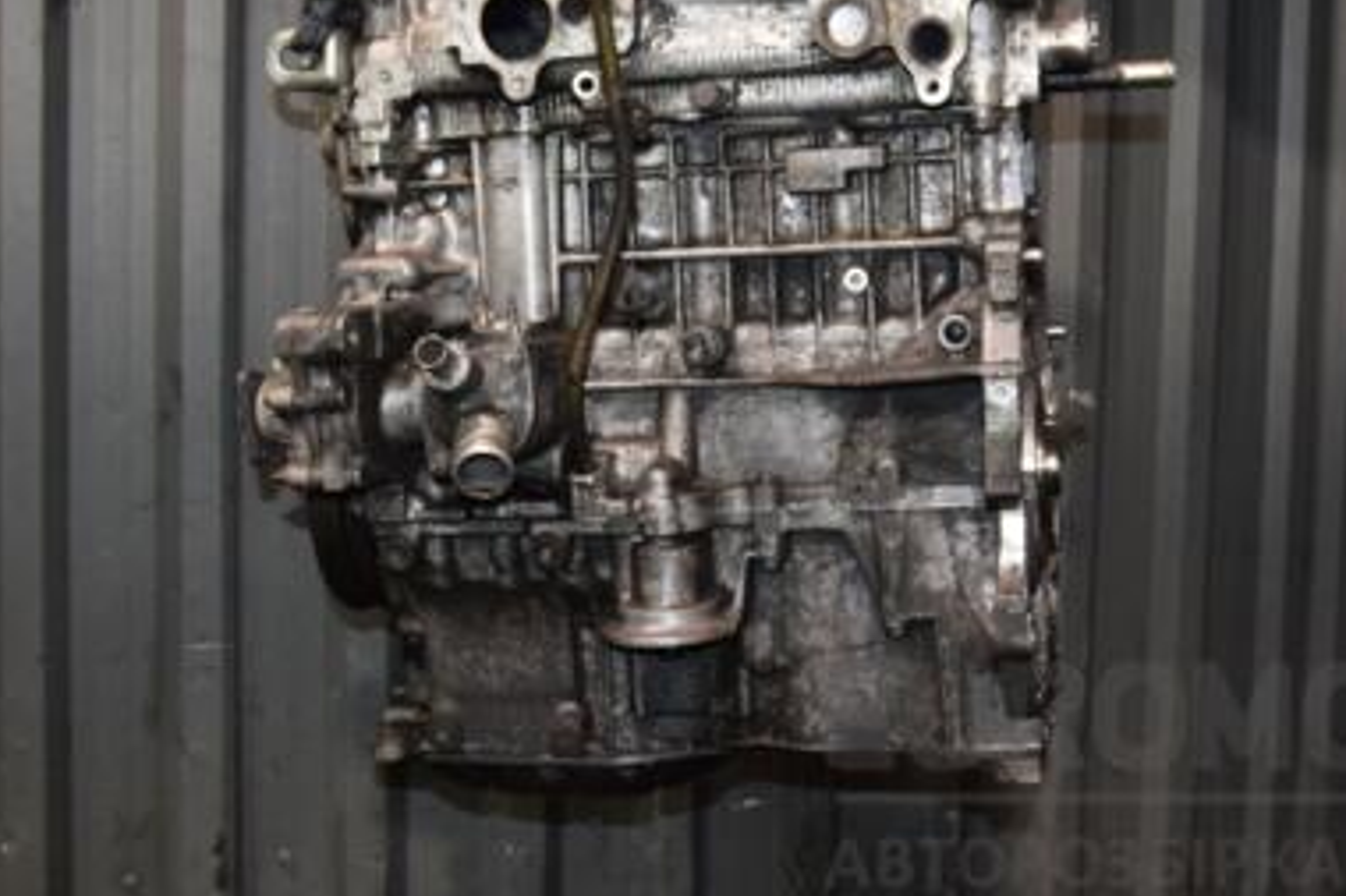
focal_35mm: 50
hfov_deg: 39.7
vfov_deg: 26.8
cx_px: 758
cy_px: 244
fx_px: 1861
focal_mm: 21
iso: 800
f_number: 5
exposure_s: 1/60
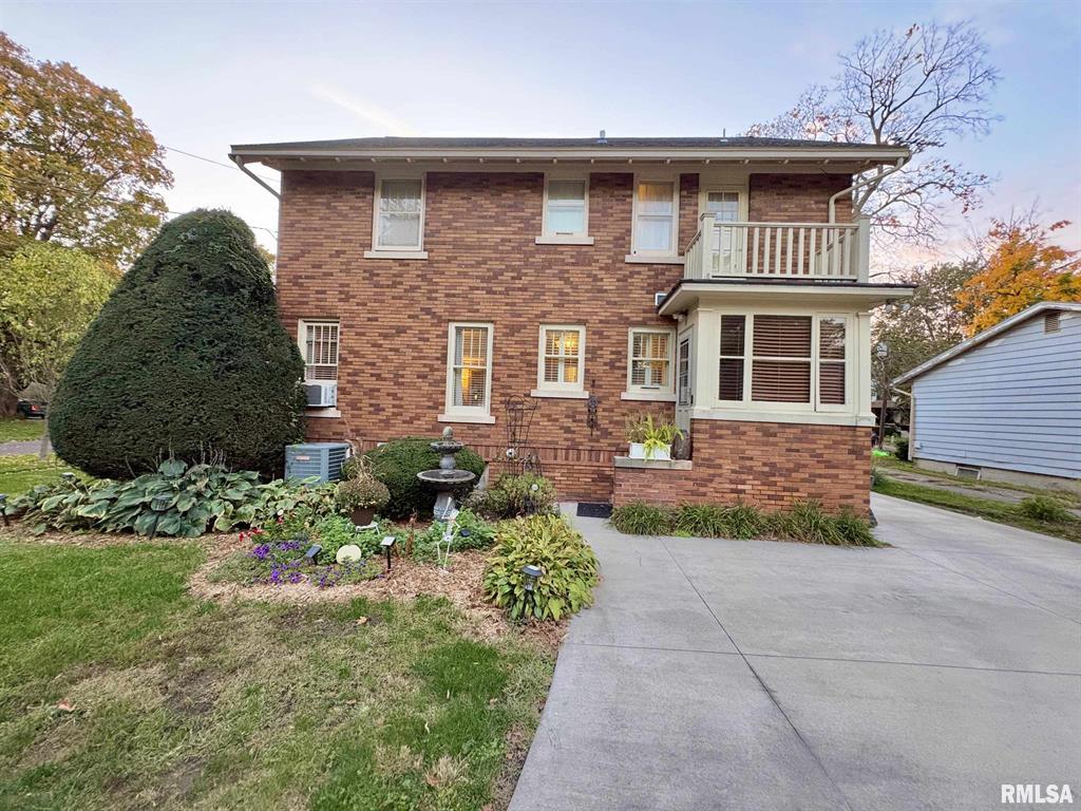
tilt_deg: +4.9
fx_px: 437
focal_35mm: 14
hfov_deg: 102.1
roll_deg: -4.0
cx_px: 540
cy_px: 406
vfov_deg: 85.7
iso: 320
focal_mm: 2.22
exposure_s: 1/60
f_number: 2.2
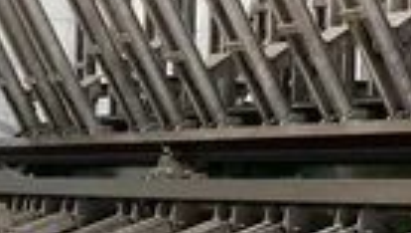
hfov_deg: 13.1
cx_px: 137
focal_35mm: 164
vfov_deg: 7.4
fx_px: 1789
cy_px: 287
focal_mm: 6
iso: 250
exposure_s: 1/60
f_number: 2
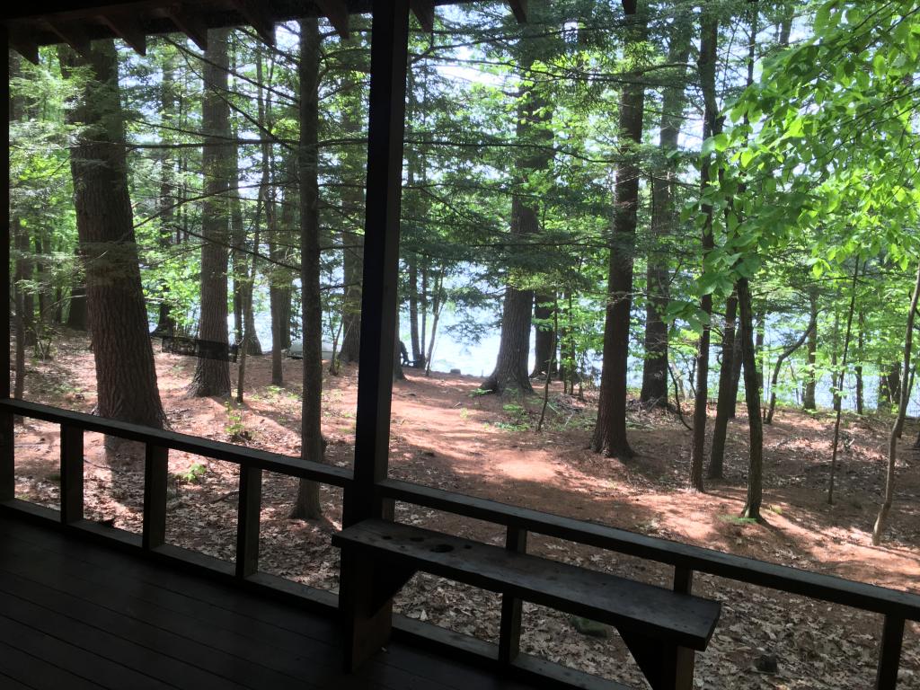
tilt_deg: -8.3
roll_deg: -2.4
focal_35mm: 29
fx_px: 771
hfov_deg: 61.7
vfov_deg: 48.2
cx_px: 460
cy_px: 345
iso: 32
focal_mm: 4.15
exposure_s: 1/60
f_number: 2.2
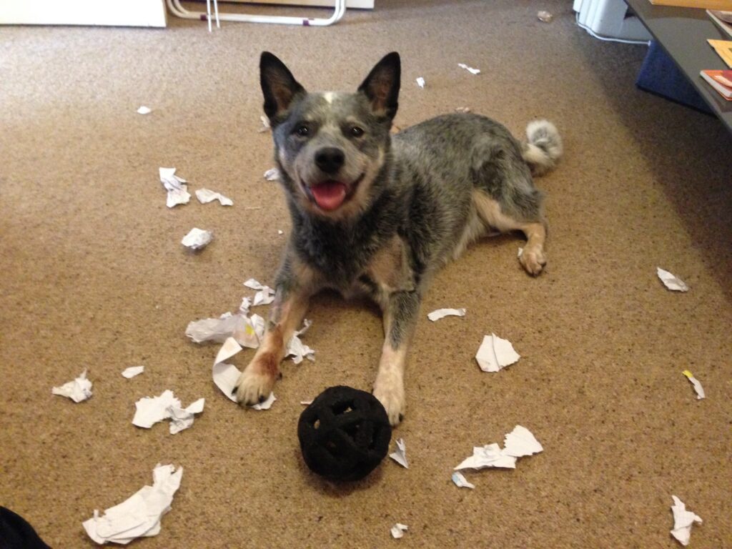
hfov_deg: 55.4
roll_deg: -4.7
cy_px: 274
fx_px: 698
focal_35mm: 33
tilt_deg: -42.3
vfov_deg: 42.9
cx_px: 366
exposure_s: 1/15
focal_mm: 4.12
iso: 500
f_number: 2.4
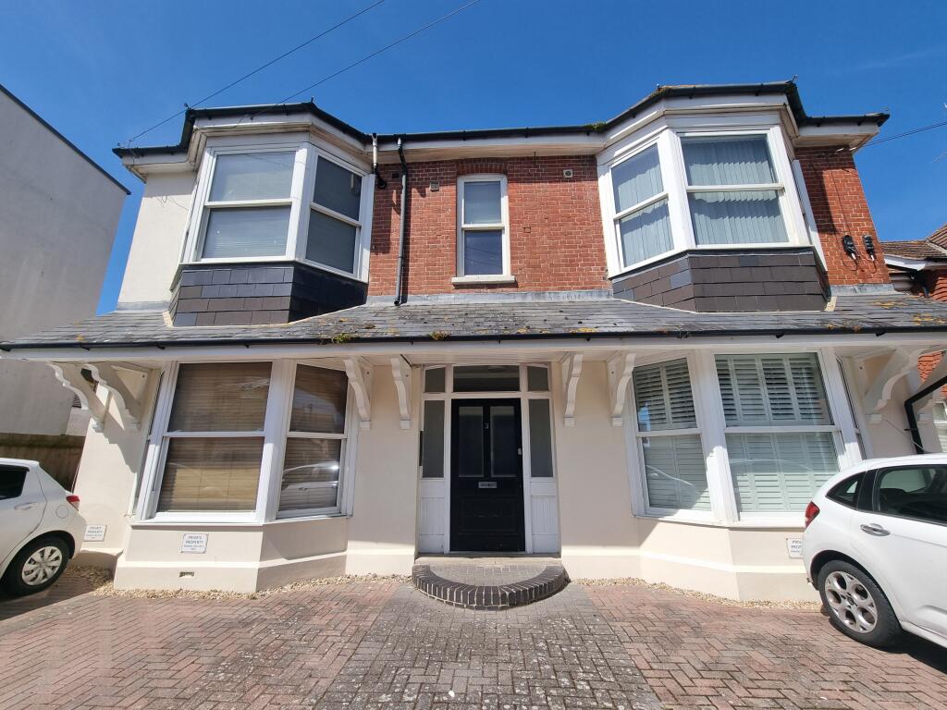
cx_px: 474
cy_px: 355
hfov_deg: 106.2
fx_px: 356
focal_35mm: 13
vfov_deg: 89.9
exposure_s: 1/2028
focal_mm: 2.2
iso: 50
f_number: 2.2
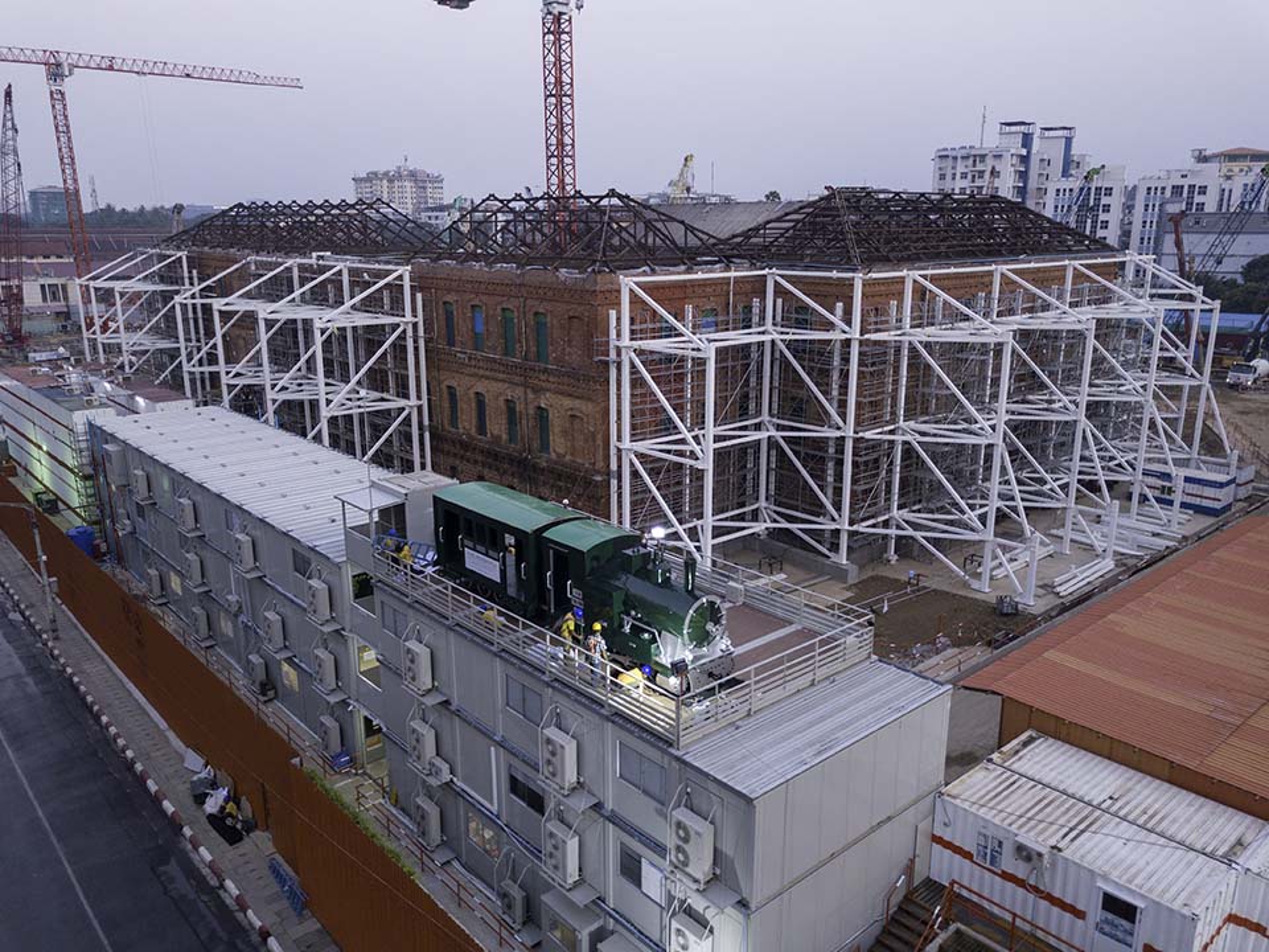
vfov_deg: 53.1
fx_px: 953
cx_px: 634
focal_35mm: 26
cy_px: 476
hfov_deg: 67.3
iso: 100
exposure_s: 1/20
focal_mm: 4.73
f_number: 2.2
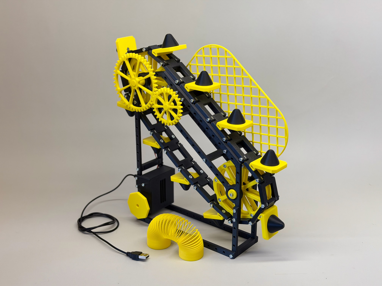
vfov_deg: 30.3
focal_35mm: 48
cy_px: 143
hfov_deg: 39.7
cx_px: 191
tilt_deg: -24.3
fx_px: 530
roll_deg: +0.0
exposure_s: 1/95
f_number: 1.78
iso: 100
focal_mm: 6.76
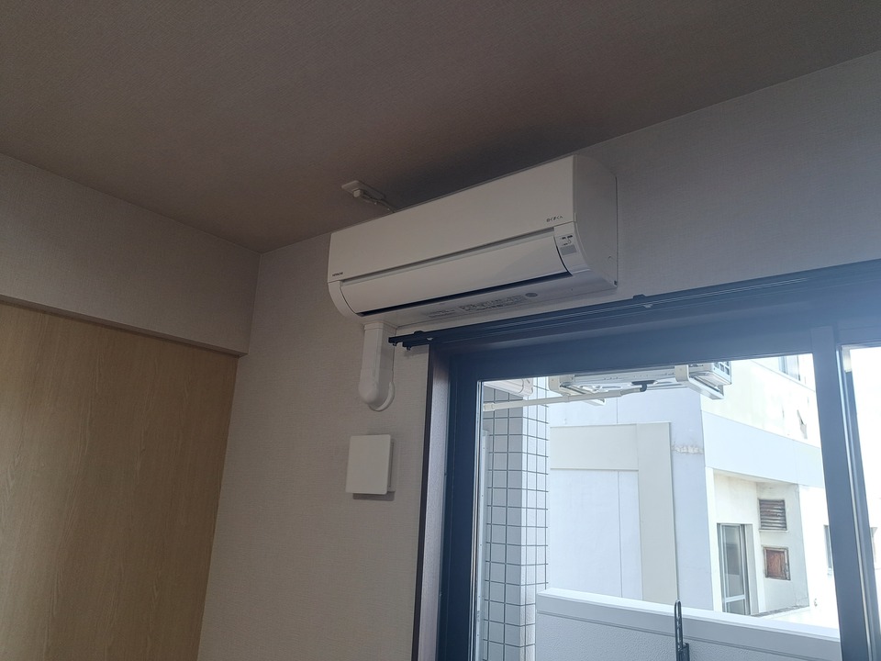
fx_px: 611
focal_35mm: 24
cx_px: 440
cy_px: 330
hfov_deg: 71.6
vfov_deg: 56.8
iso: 50
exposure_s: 1/50
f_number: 1.8
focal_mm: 5.23
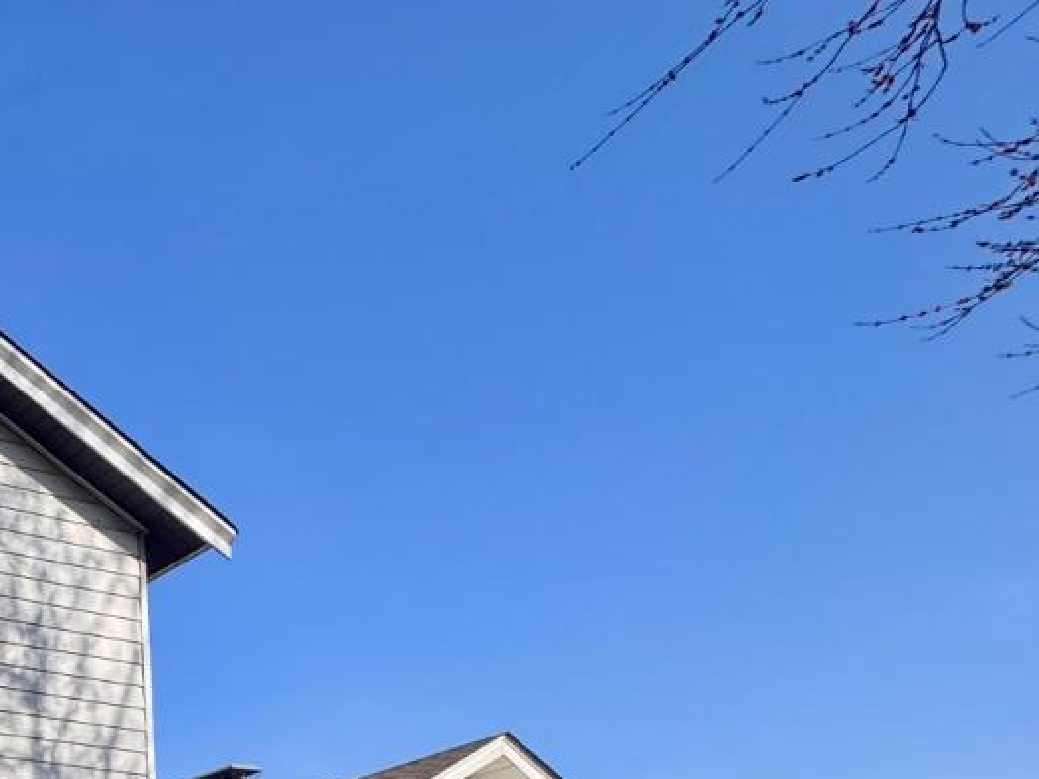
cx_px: -437
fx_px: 1201
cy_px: 1029
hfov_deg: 30.9
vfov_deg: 28.8
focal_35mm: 40
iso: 50
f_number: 2.2
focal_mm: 2.22
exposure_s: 1/1256
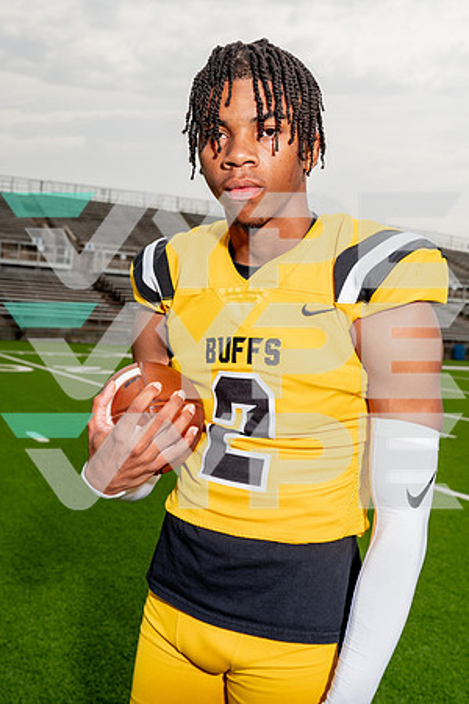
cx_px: 234
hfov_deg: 31.9
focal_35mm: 42
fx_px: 821
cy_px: 352
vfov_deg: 46.4
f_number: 8
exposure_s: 1/250
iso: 100
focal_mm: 42
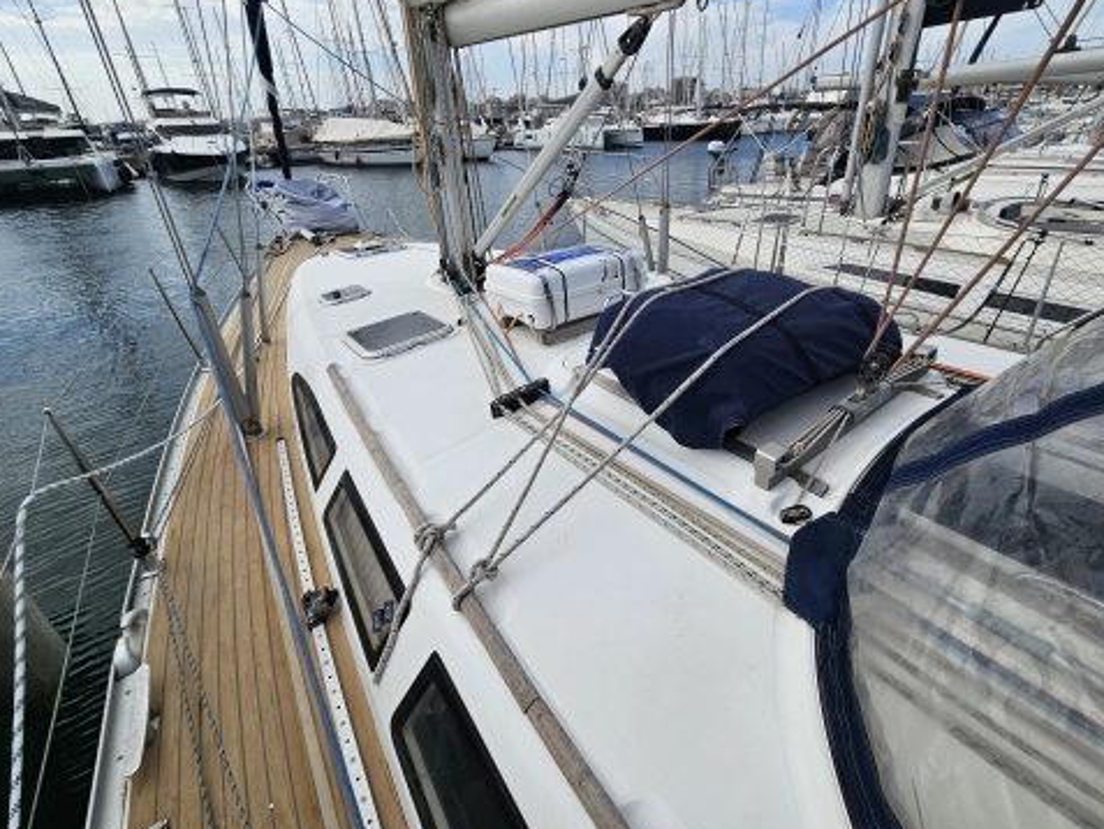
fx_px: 479
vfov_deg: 81.5
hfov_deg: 97.9
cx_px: 602
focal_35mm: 15
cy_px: 374
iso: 50
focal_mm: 2.2
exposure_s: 1/2359
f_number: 2.2
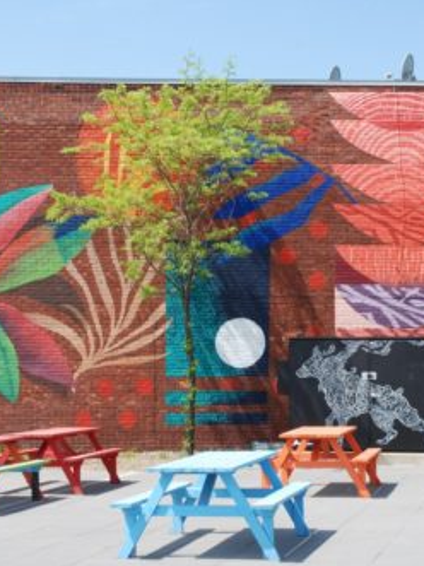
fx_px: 1107
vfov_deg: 28.7
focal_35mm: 68
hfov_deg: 21.6
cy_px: 283
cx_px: 272
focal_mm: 31
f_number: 16
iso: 100
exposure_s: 1/40
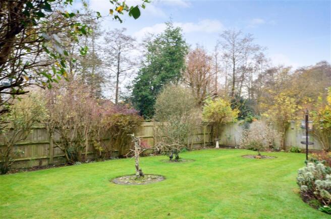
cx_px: 166
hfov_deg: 62.0
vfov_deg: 43.4
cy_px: 110
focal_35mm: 30
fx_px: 275
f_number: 13
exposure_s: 1/2.5
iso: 200
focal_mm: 20
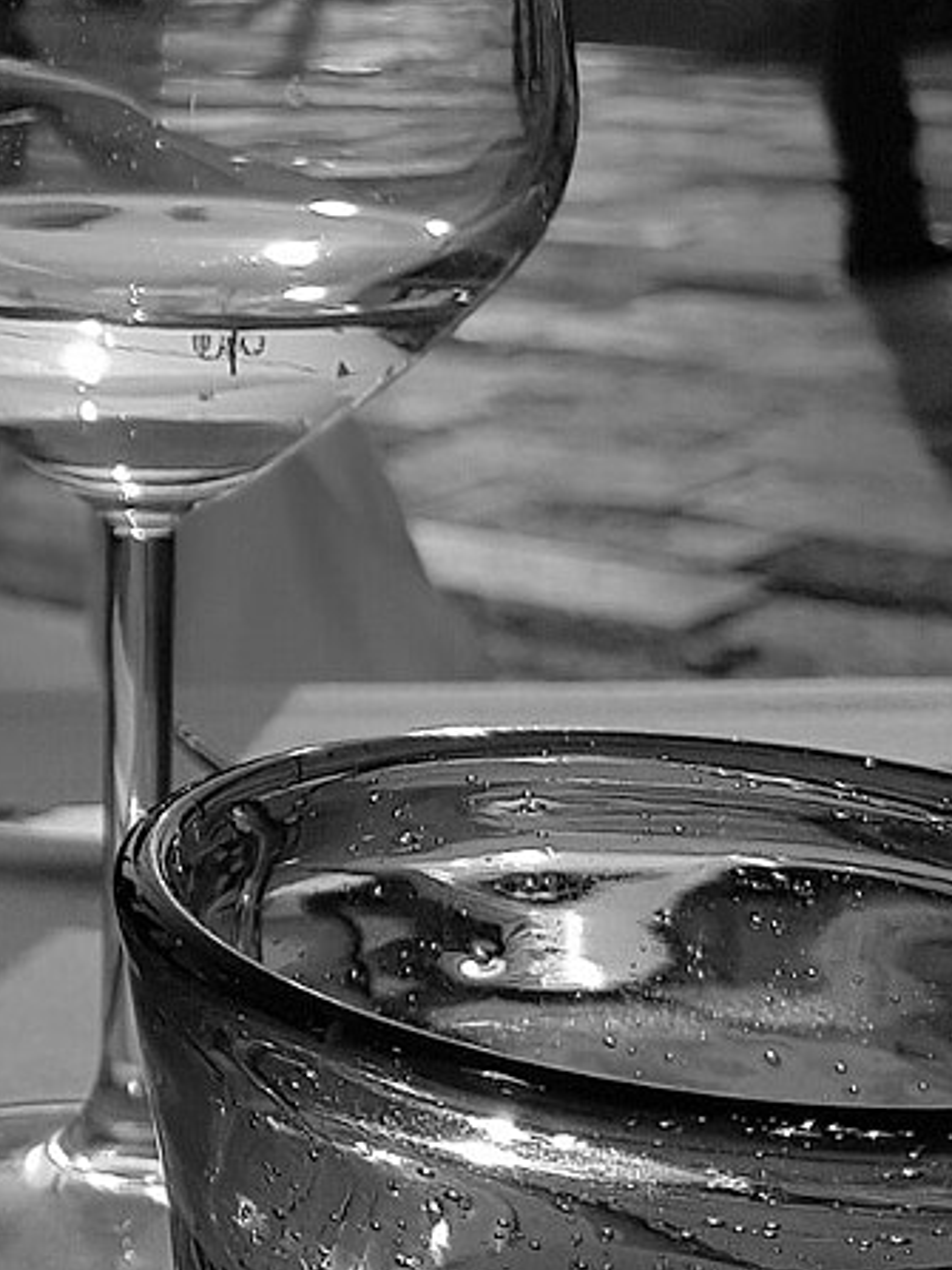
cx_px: -591
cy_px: 344
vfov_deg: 20.9
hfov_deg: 14.5
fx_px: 3412
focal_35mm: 93
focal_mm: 4.2
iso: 40
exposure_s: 1/4384
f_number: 1.7
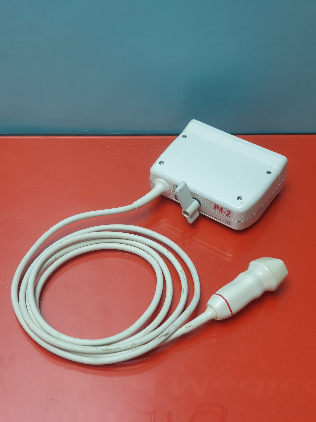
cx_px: 158
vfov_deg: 36.8
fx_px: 633
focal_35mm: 52
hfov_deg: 28.0
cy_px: 211
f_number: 2.4
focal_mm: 6
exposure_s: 1/33
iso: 50
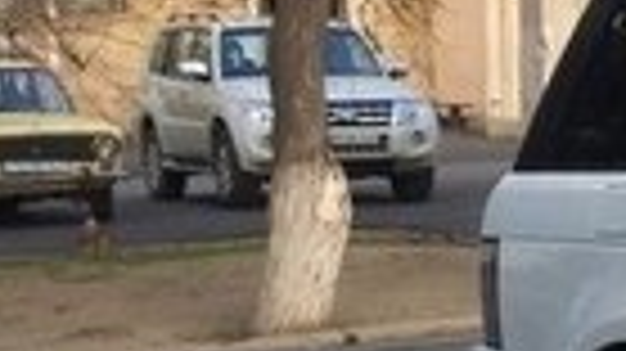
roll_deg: -0.8
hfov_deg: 12.3
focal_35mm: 150
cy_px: 223
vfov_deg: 8.1
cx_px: 1324
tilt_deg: -4.1
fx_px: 2488
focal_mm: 4.15
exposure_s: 1/103
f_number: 2.2
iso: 32
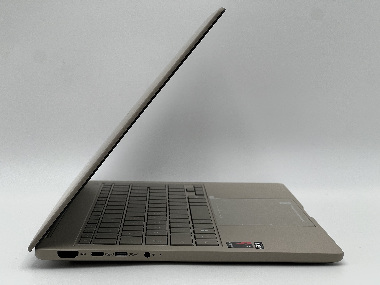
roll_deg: +0.6
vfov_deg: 19.1
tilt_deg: -5.9
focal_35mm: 77
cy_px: 142
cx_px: 190
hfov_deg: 25.3
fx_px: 845
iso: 40
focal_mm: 9
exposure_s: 1/99
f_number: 2.8
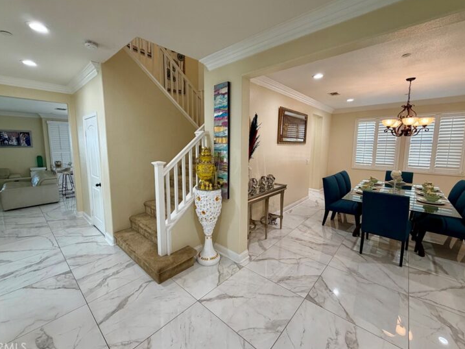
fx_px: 202
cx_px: 222
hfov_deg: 98.1
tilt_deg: -6.8
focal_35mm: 15
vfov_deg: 81.7
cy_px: 167
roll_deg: +0.2
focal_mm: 2.22
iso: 160
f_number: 2.2
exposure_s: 1/120
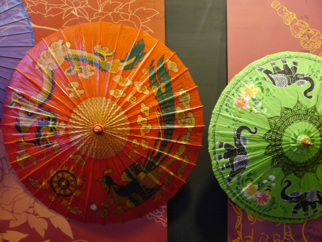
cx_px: 161
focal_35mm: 56
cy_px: 121
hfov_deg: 34.3
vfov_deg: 26.1
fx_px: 521
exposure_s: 1/6
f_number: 4.8
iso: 800
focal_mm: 28
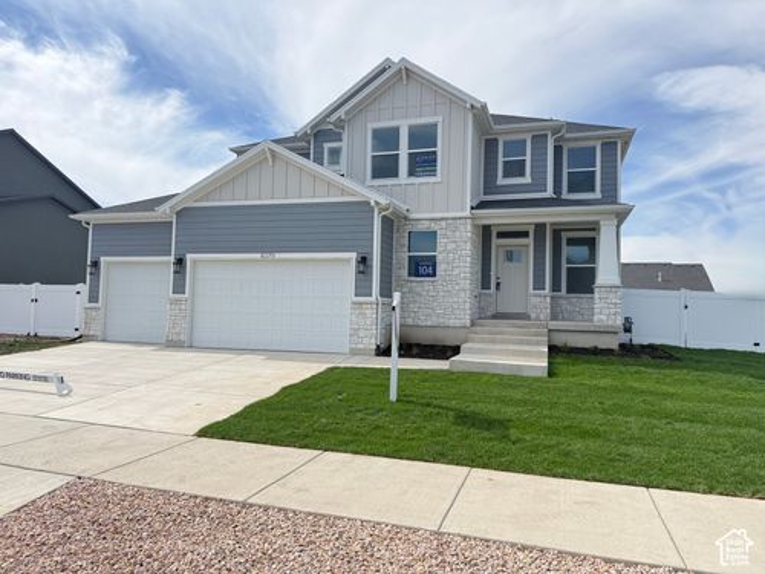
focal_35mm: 24
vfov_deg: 56.8
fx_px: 530
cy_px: 287
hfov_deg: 71.6
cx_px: 382
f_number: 1.78
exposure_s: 1/3279
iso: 100
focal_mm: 6.76
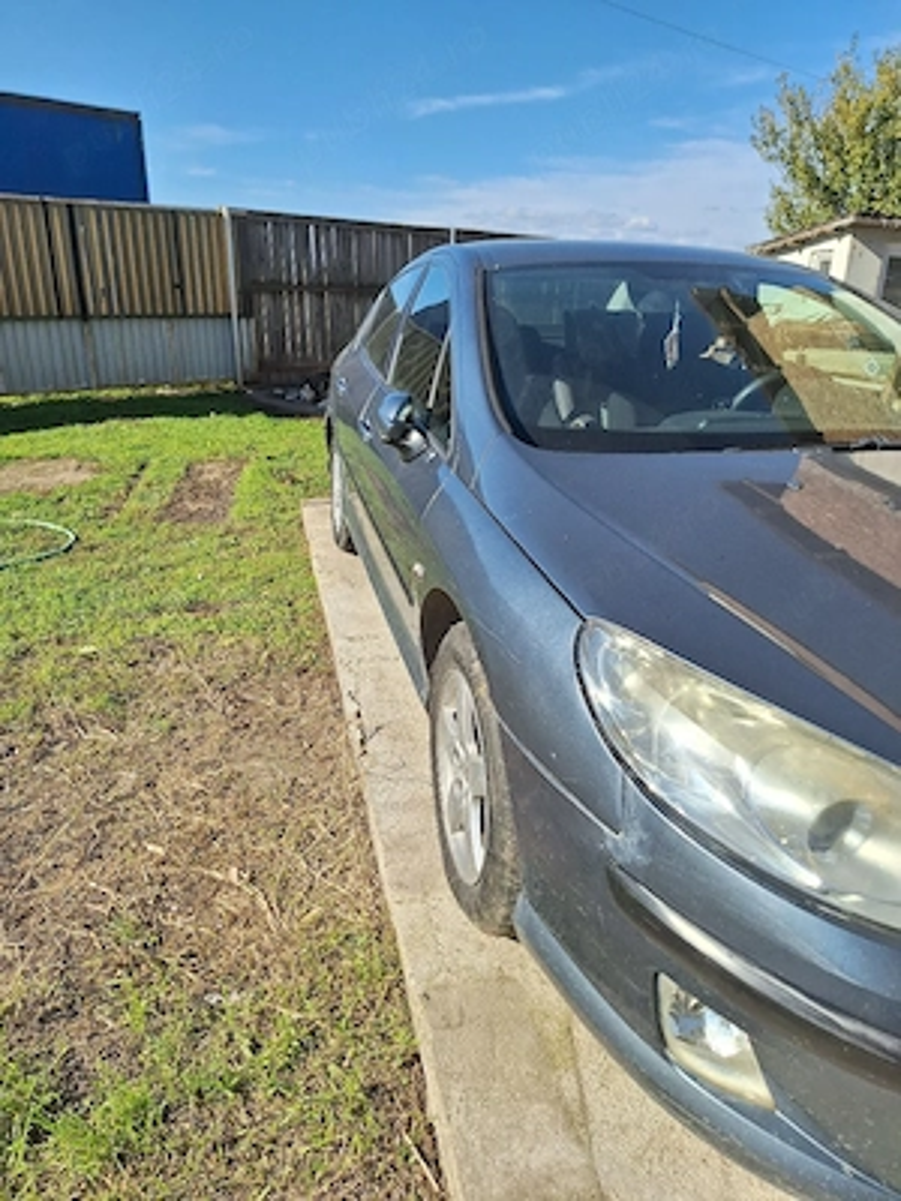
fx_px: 798
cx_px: 450
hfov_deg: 58.9
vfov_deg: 73.9
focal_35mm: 23
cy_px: 600
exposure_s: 1/3333
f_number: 1.8
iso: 40
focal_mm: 5.54
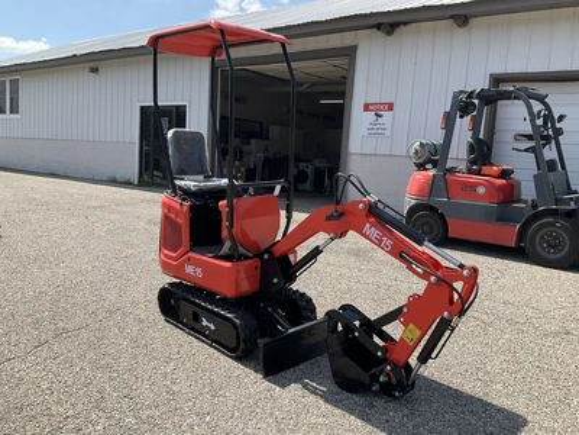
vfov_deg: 48.2
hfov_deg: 61.7
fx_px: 485
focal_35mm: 29
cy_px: 218
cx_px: 290
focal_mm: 3
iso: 25
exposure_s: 1/1279
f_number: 1.8
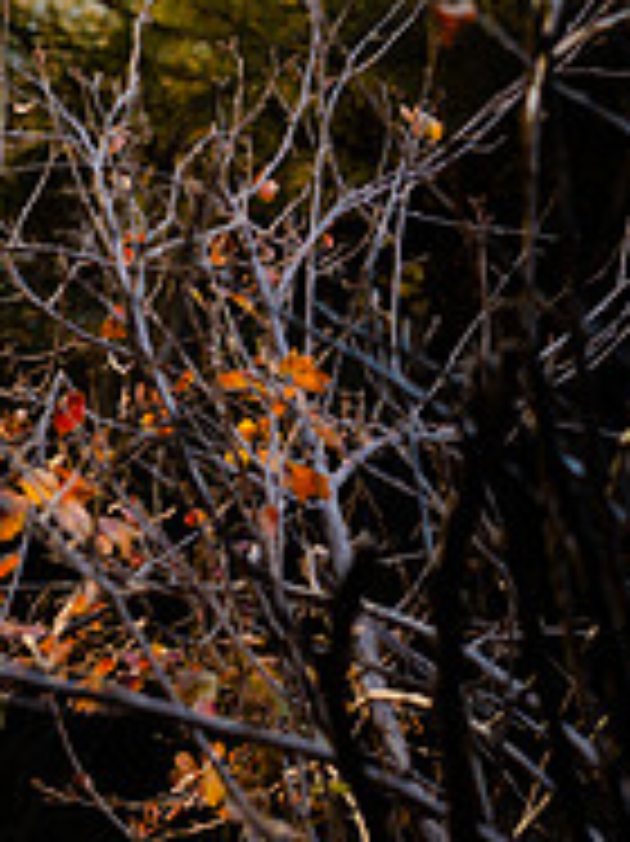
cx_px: -446
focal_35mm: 137
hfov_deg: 10.3
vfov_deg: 14.3
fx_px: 3328
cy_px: 164
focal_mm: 46
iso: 50
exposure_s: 1/250
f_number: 4
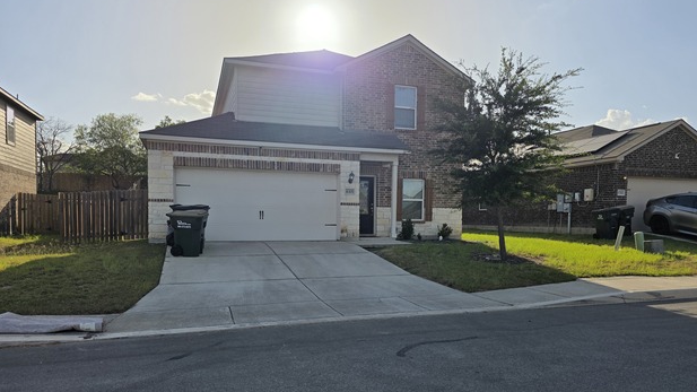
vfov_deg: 44.1
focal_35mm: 26
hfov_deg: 71.9
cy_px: 238
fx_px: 481
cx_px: 355
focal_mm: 6.3
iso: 50
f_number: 1.7
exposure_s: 1/7944
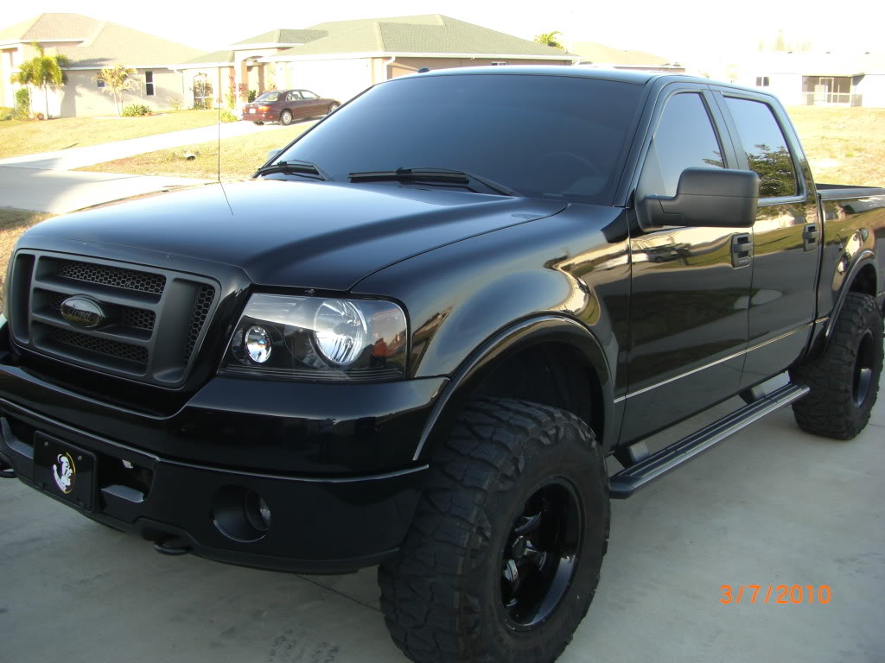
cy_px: 332
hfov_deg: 49.0
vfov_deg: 37.7
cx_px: 442
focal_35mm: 38
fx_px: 972
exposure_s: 1/100
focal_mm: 6.3
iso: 50
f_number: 3.4
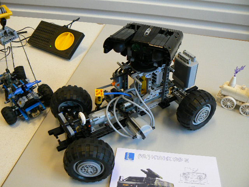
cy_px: 94
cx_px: 124
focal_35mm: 36
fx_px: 259
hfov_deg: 51.4
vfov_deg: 39.7
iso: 160
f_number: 2.8
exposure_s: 1/30
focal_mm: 6
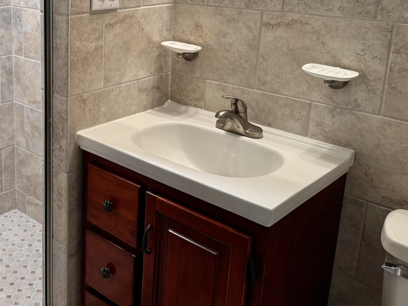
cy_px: 73
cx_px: 58
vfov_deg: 33.6
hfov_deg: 41.9
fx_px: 495
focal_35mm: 42
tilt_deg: -13.8
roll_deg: +0.7
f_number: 1.78
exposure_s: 1/60
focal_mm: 6.76
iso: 160
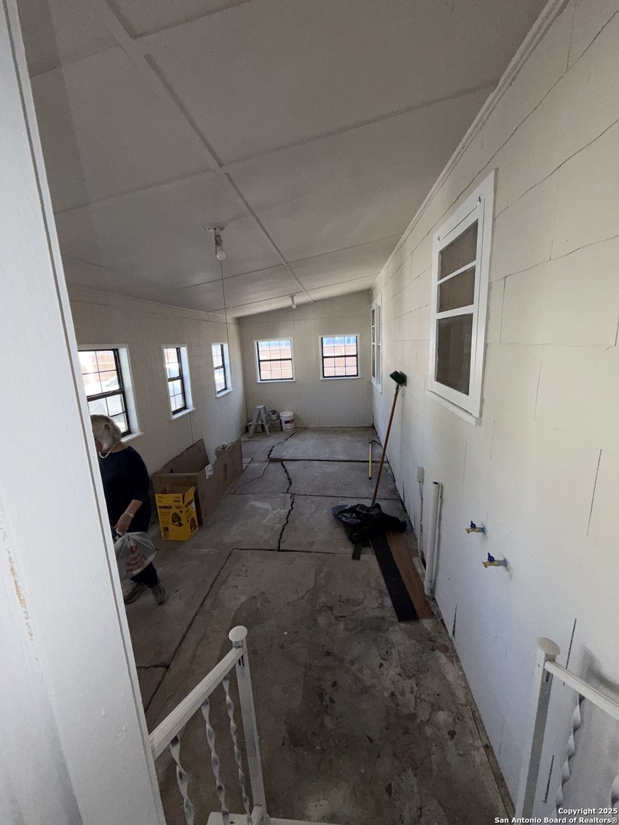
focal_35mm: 14
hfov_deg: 85.7
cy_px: 412
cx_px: 310
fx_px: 334
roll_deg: +2.1
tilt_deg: -11.4
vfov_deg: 102.1
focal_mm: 2.22
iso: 100
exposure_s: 1/121
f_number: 2.2
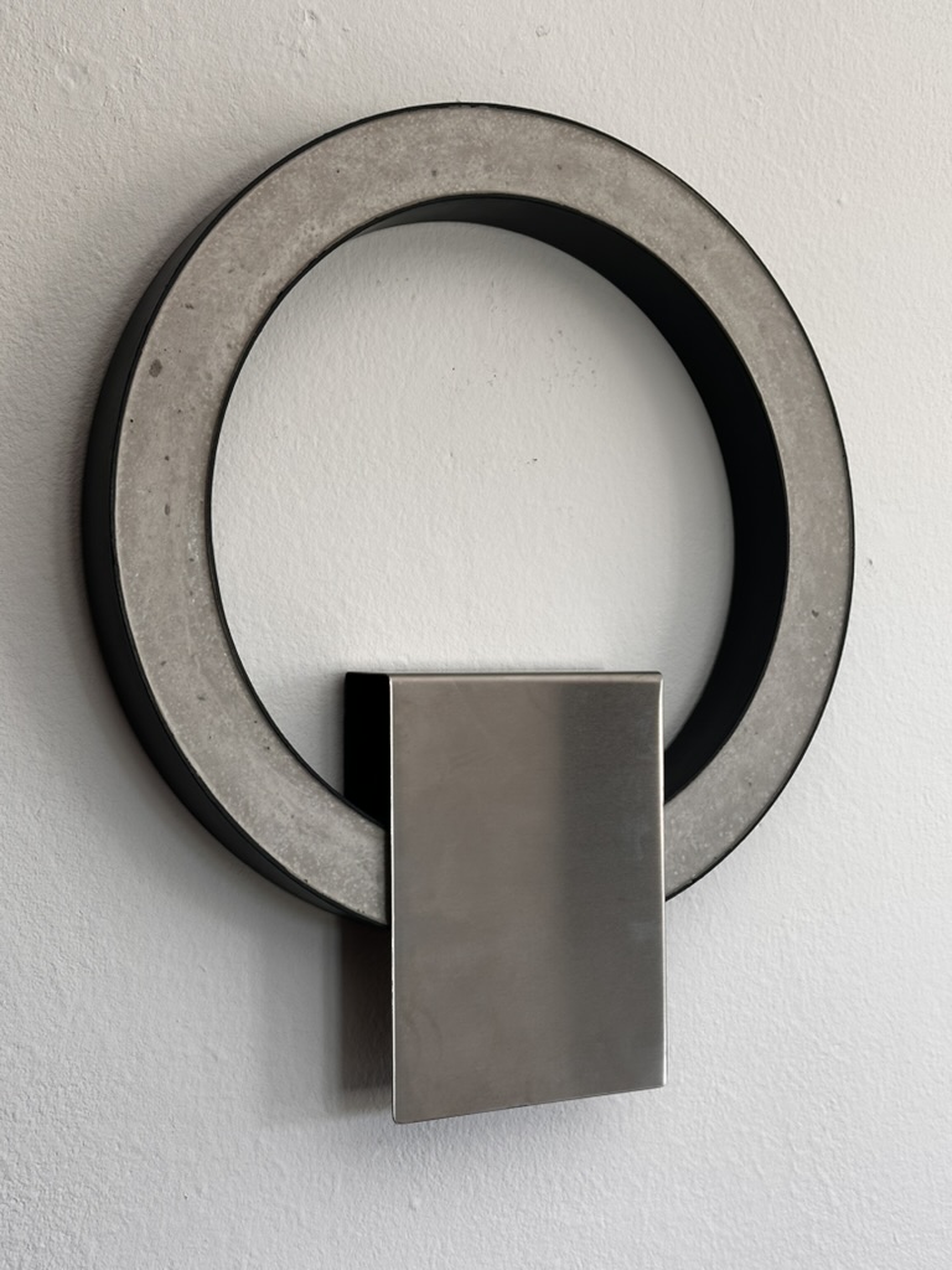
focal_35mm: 48
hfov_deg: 30.3
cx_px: 476
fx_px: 1760
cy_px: 635
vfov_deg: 39.7
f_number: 1.78
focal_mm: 6.86
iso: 80
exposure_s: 1/100
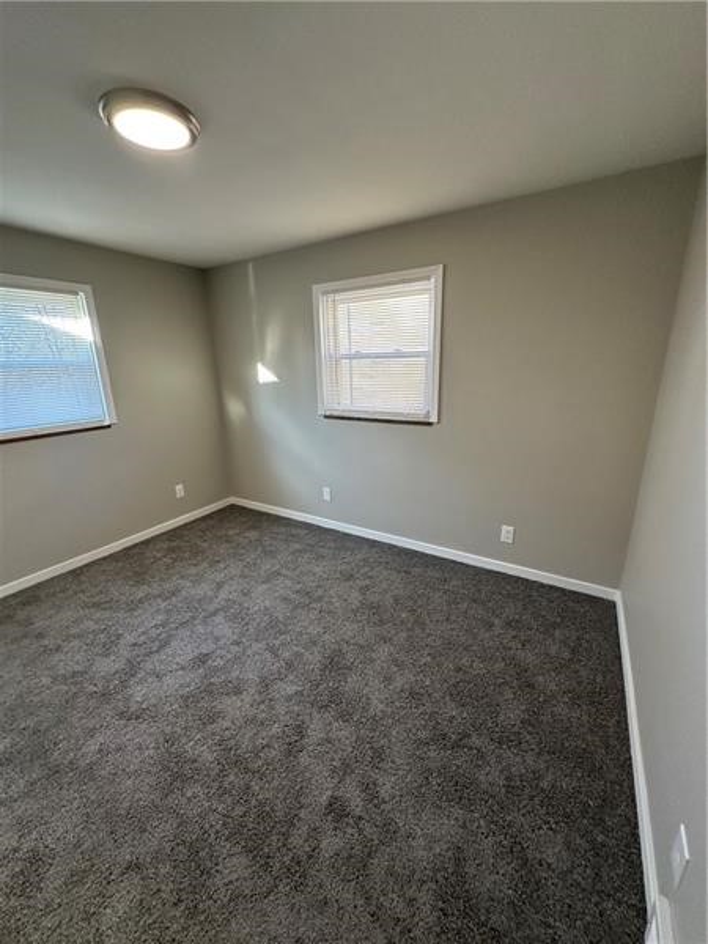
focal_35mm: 14
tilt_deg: -17.4
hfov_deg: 85.7
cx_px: 354
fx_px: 382
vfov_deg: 102.1
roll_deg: -2.6
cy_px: 472
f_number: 2.2
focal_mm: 2.22
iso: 200
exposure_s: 1/120
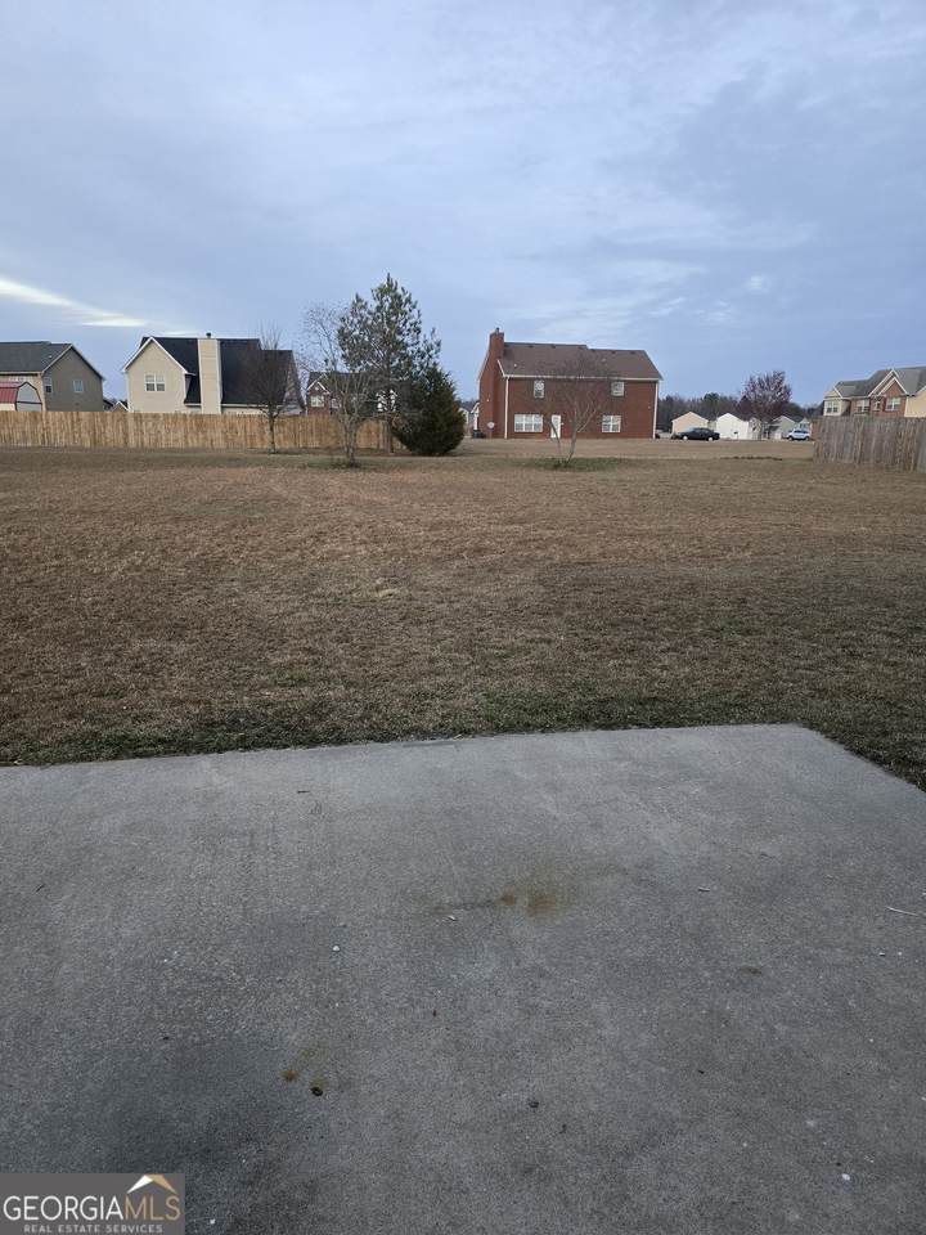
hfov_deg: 58.9
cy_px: 618
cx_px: 463
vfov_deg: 73.9
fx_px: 820
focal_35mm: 23
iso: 160
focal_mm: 6.3
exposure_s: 1/180
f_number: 1.7
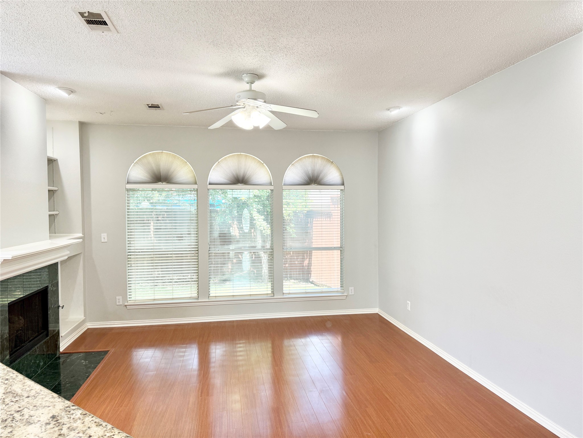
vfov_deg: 56.8
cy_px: 219
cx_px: 292
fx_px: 404
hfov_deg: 71.6
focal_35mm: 24
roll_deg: +0.2
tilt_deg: -2.3
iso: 100
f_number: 1.78
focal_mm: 6.76
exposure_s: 1/120
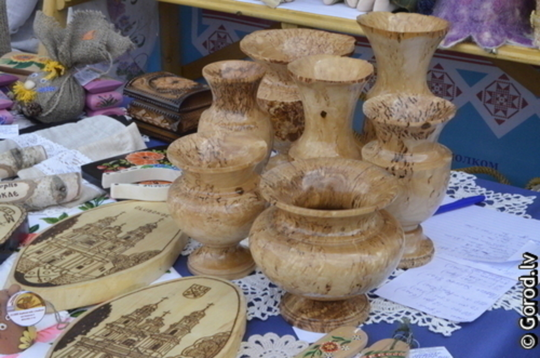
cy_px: 179
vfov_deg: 20.1
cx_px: 270
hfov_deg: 29.9
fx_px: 1010
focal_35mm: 68
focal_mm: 45
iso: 3200
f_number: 25
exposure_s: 1/250
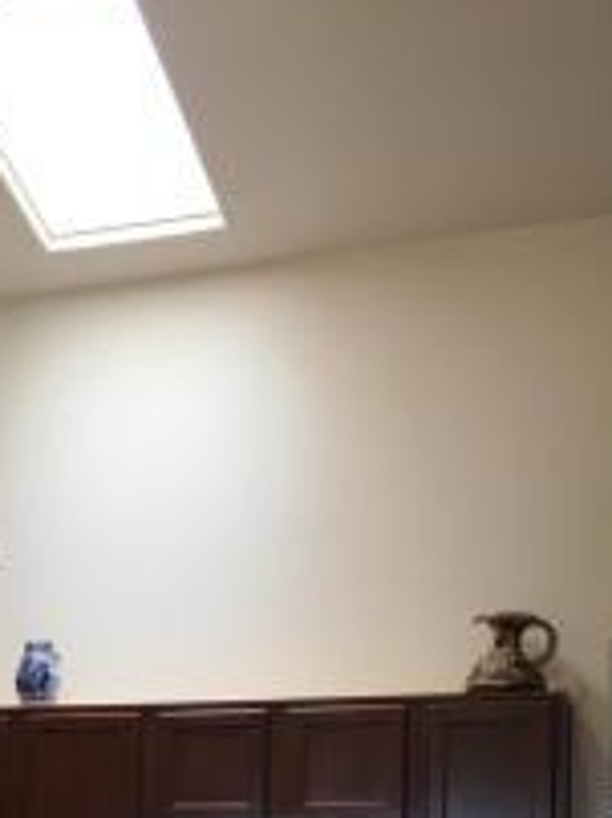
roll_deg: +0.2
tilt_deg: -0.4
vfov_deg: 26.3
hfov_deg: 20.1
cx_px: -101
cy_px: 867
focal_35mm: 69
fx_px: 1630
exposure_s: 1/30
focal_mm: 4.15
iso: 25
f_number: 2.2
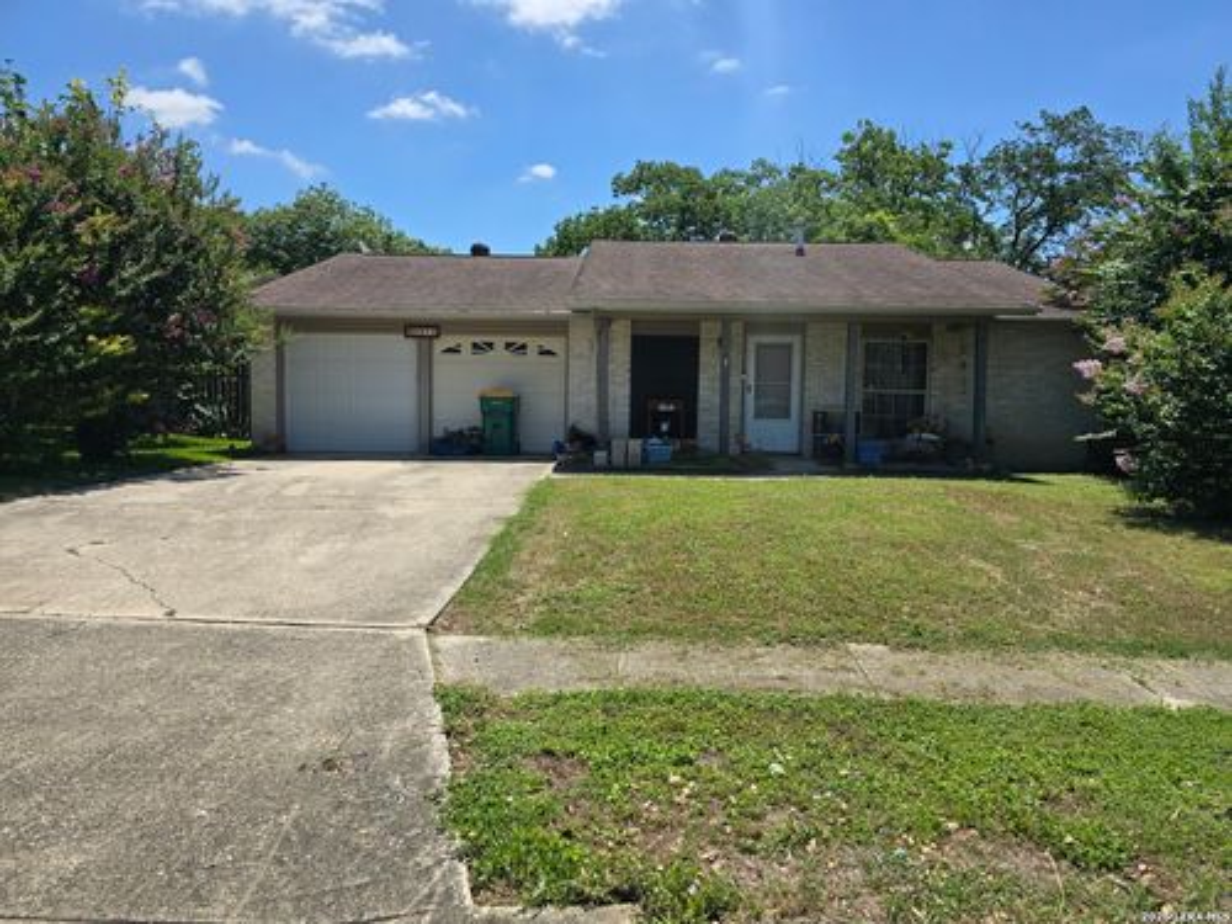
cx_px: 616
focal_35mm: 23
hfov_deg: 73.9
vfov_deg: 58.9
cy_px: 462
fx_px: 819
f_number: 1.7
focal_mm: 6.3
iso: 12
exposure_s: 1/854
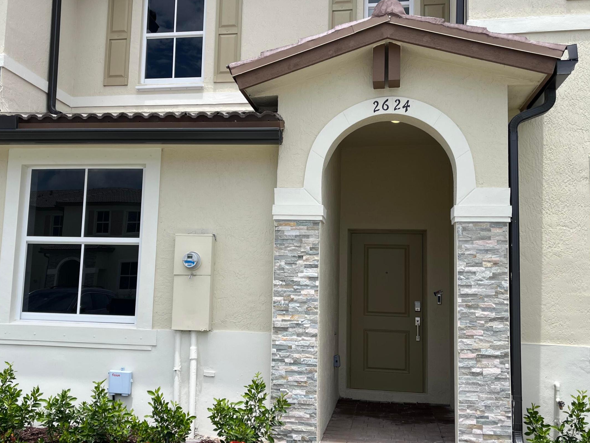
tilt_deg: +5.5
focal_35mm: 35
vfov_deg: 40.7
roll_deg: -2.1
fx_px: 597
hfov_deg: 52.6
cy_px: 217
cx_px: 274
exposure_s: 1/4484
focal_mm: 5.1
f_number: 1.6
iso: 50
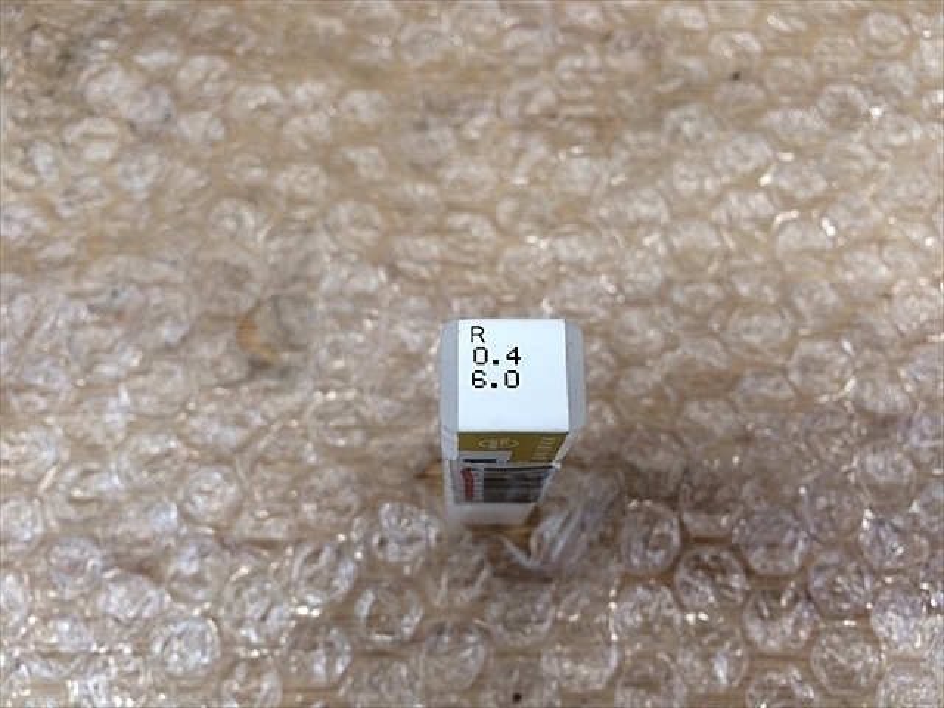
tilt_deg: -71.9
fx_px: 791
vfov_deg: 48.2
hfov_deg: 61.7
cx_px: 472
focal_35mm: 29
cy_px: 354
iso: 50
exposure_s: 1/30
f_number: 2.2
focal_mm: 4.15
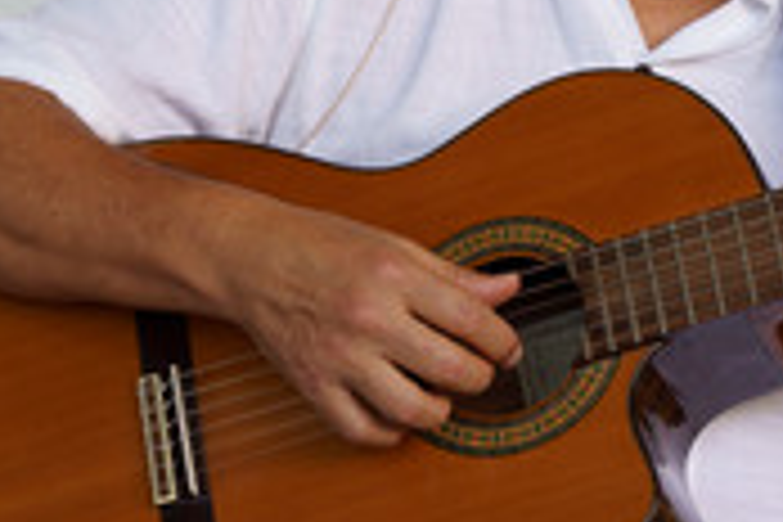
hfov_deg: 13.0
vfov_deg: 8.8
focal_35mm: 156
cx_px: 819
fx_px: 3393
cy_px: 385
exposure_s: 1/100
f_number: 4
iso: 100
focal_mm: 42.5
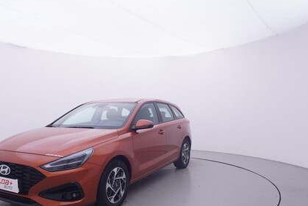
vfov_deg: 43.8
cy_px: 126
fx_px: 254
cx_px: 137
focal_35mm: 30
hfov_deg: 62.3
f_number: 5
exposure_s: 1/80
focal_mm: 15
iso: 200
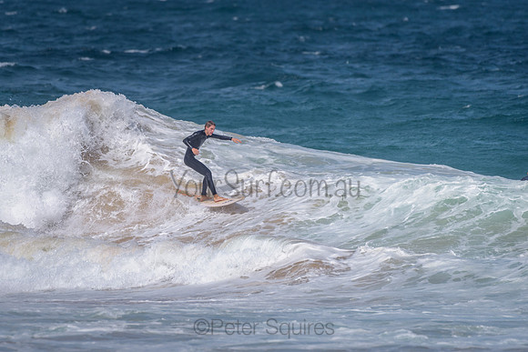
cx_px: 216
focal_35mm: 613
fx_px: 8997
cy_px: 151
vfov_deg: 2.2
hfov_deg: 3.4
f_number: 5.6
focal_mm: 500
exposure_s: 1/2000
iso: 90
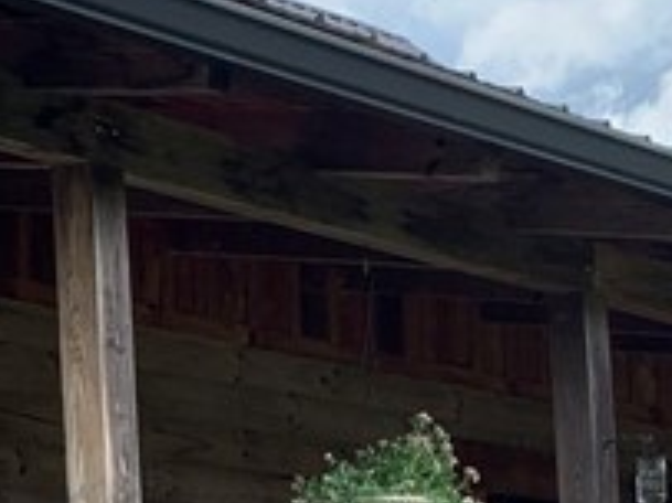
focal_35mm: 131
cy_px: 589
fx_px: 2542
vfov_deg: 11.1
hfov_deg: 14.8
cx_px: -13
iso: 25
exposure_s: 1/894
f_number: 1.8
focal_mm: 4.25
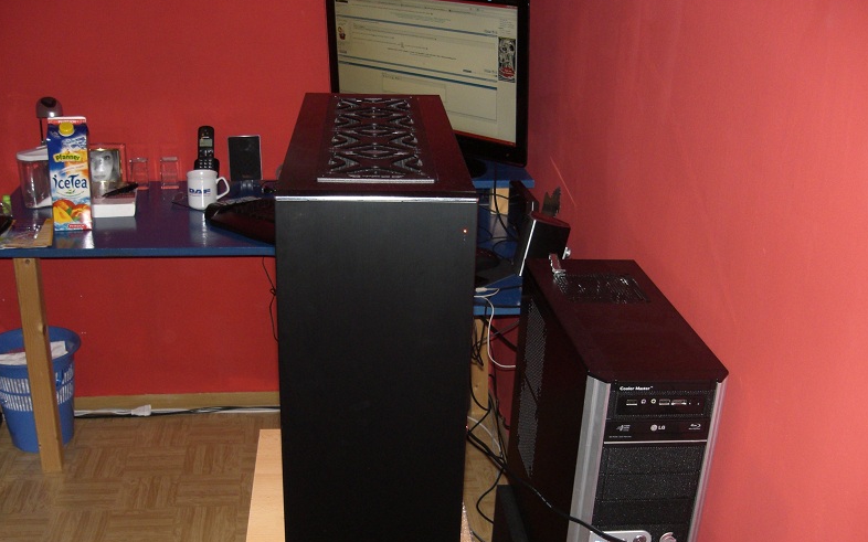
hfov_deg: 48.2
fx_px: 970
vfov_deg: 31.2
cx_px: 433
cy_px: 315
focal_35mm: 41
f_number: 3.1
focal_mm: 6.3
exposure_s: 1/60
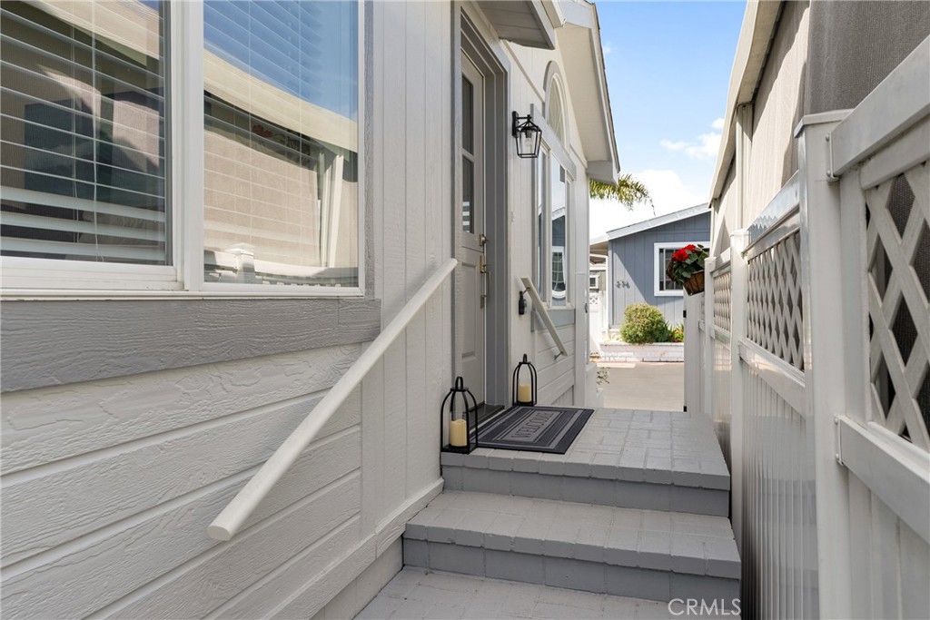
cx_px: 465
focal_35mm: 24
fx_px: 620
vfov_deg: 53.1
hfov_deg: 73.7
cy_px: 310
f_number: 9
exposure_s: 1/80
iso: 80
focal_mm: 24
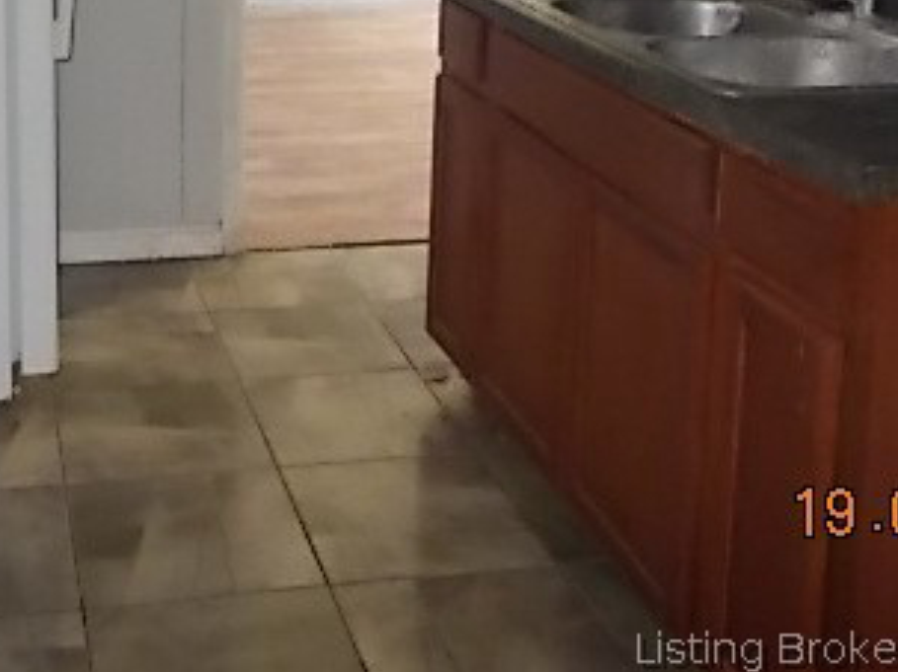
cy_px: -30
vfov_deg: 25.0
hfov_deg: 34.5
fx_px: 1426
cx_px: 264
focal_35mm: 55
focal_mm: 4.6
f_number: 3.2
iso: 200
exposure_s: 1/25
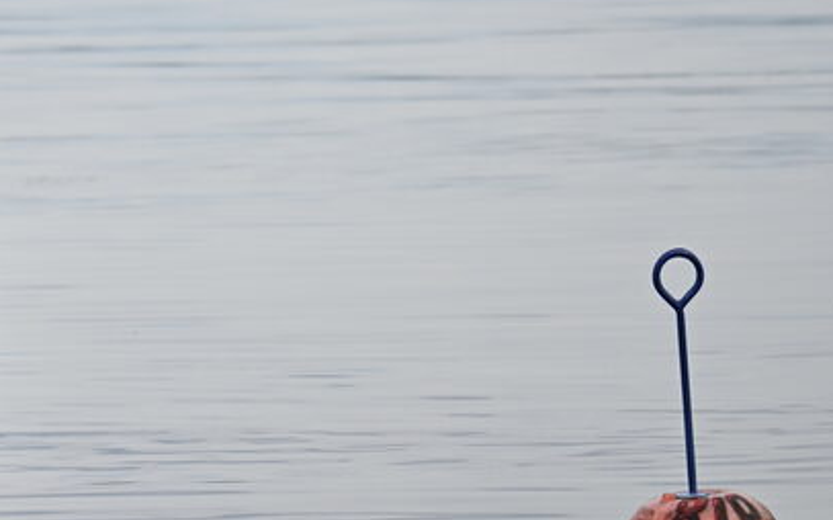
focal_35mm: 1128
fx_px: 25597
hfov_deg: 1.9
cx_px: 43
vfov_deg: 1.2
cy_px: -47
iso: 160
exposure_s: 1/500
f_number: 6.3
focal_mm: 250
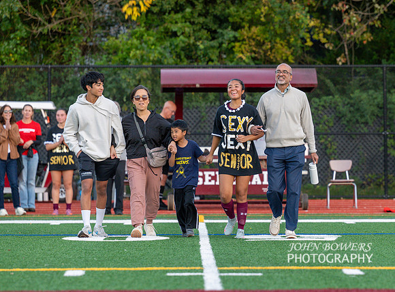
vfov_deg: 6.5
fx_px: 2564
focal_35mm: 226
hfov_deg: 8.8
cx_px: 235
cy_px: 165
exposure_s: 1/1000
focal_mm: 155
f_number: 3.5
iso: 1000
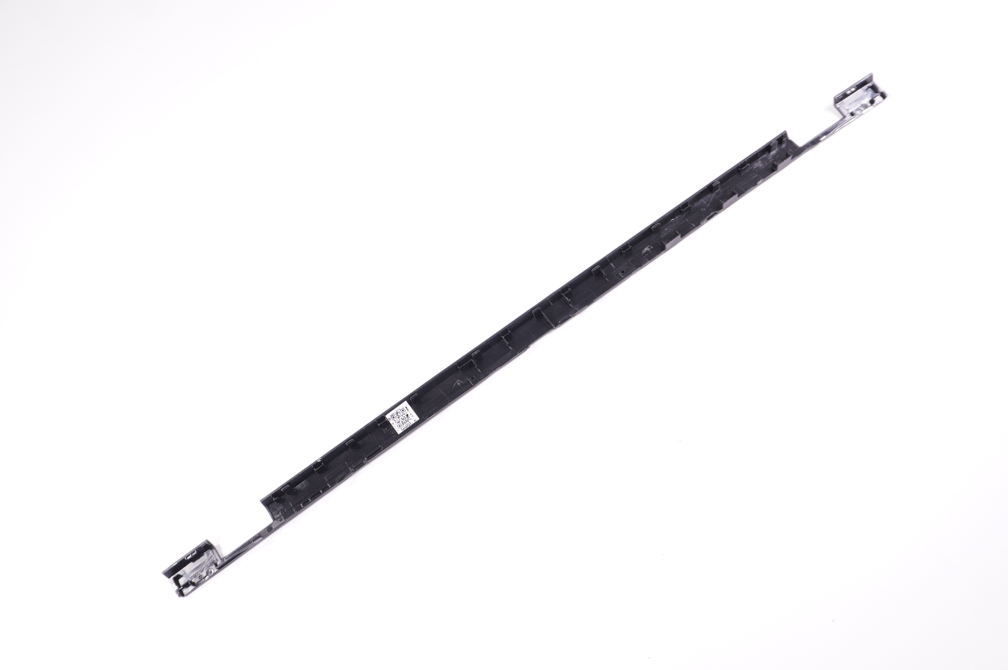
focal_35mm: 32
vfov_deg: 41.6
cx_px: 504
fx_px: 881
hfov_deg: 59.5
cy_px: 335
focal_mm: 21
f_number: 5.6
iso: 800
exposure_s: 1/250
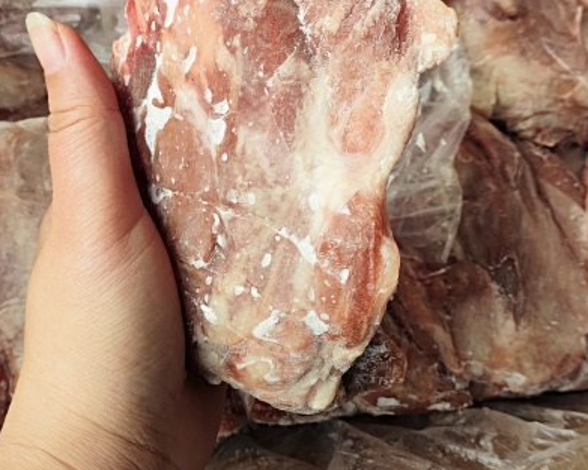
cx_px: 283
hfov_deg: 37.3
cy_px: 173
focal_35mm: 50
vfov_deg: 30.1
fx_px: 870
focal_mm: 4.71
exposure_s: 1/190
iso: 50
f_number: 1.79
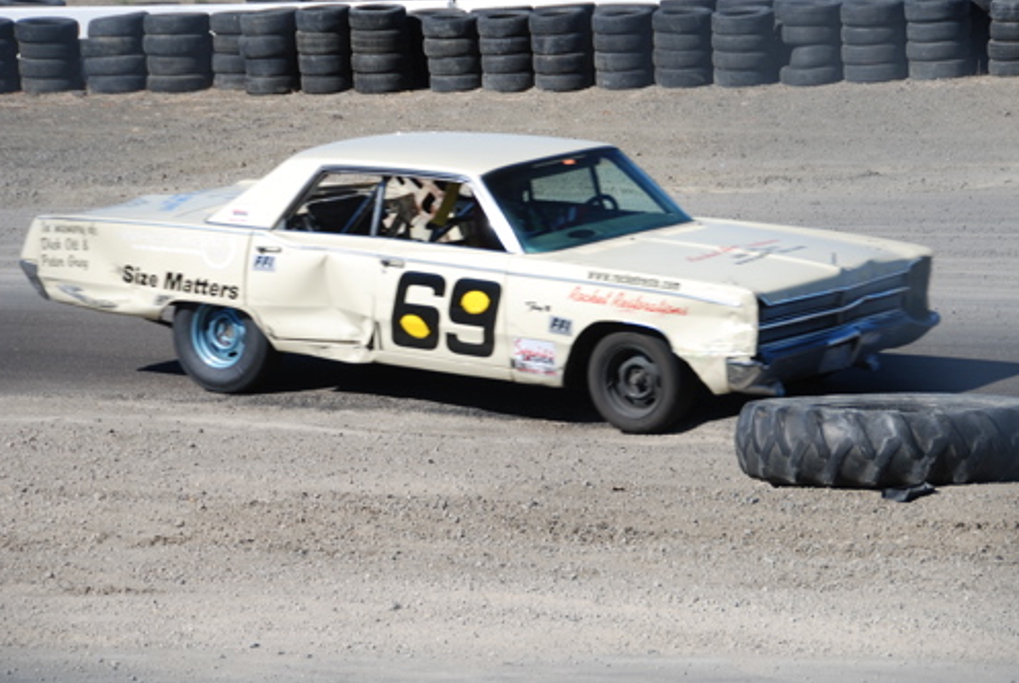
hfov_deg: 13.0
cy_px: 334
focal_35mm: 158
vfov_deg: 8.7
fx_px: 4479
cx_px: 626
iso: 100
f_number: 5.6
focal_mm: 82
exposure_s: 1/500
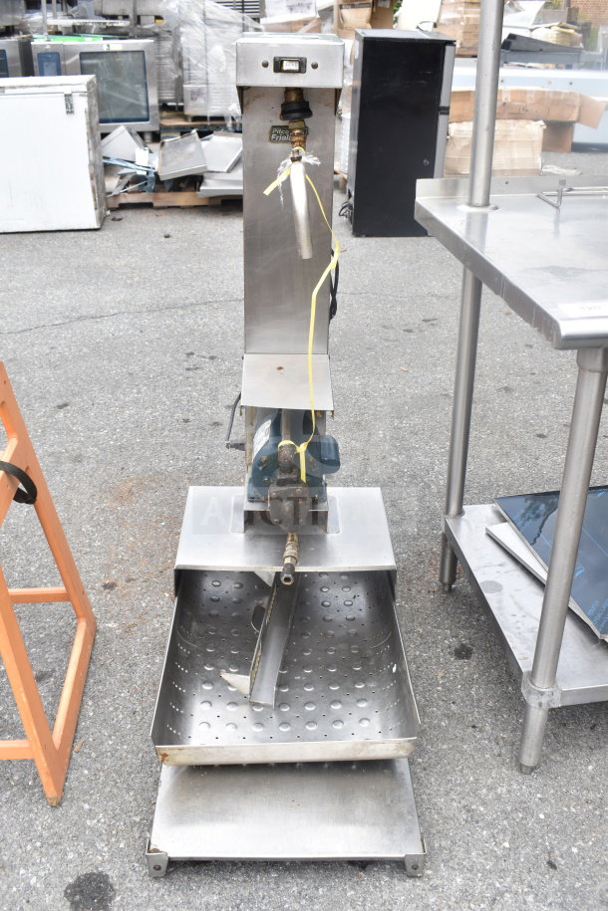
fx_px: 874
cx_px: 304
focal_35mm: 34
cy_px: 456
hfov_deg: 38.4
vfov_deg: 55.1
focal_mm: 23
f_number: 7.1
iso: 200
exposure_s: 1/200
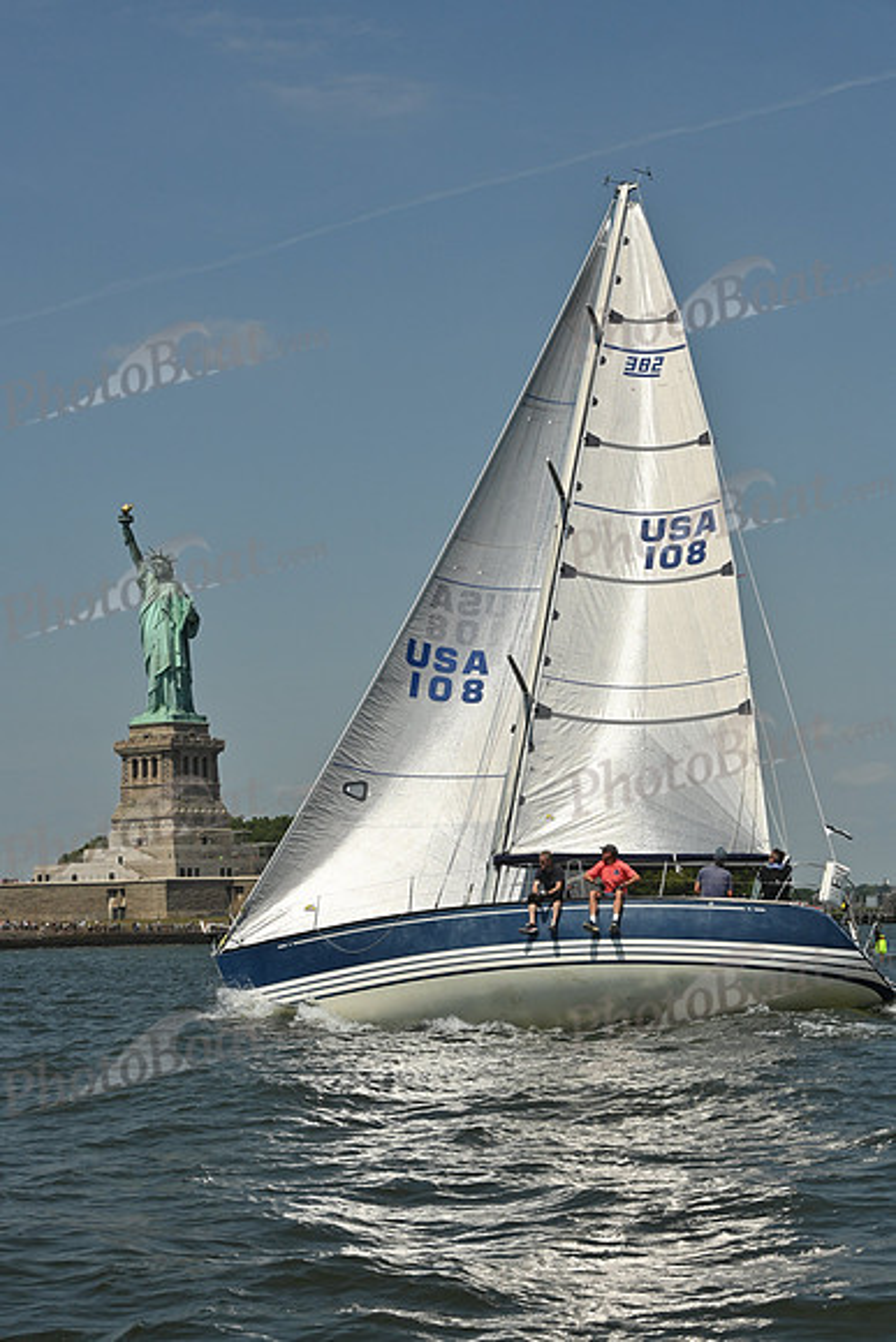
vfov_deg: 28.8
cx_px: 448
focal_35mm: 70
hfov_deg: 19.5
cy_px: 671
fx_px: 2612
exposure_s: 1/1250
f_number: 13
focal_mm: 70
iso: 320
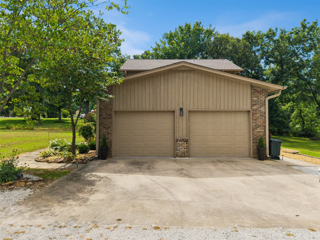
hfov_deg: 71.6
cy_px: 120
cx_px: 160
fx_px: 222
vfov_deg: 56.8
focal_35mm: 24
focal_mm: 8.7
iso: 210
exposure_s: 1/4000
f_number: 1.8
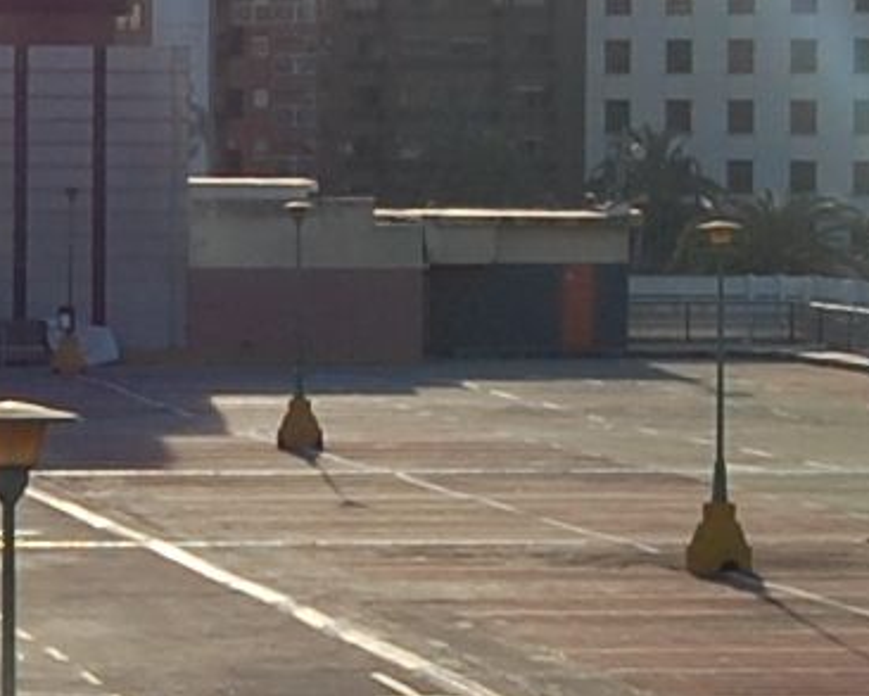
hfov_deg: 9.2
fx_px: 5351
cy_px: 283
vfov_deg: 7.4
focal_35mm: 208
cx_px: 12
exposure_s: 1/320
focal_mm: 18
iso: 200
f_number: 9
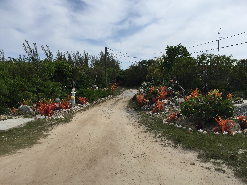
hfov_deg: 61.7
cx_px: 124
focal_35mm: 29
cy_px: 92
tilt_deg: +0.4
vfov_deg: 48.2
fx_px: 207
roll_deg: -2.2
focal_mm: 4.15
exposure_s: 1/3597
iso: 32
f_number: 2.2
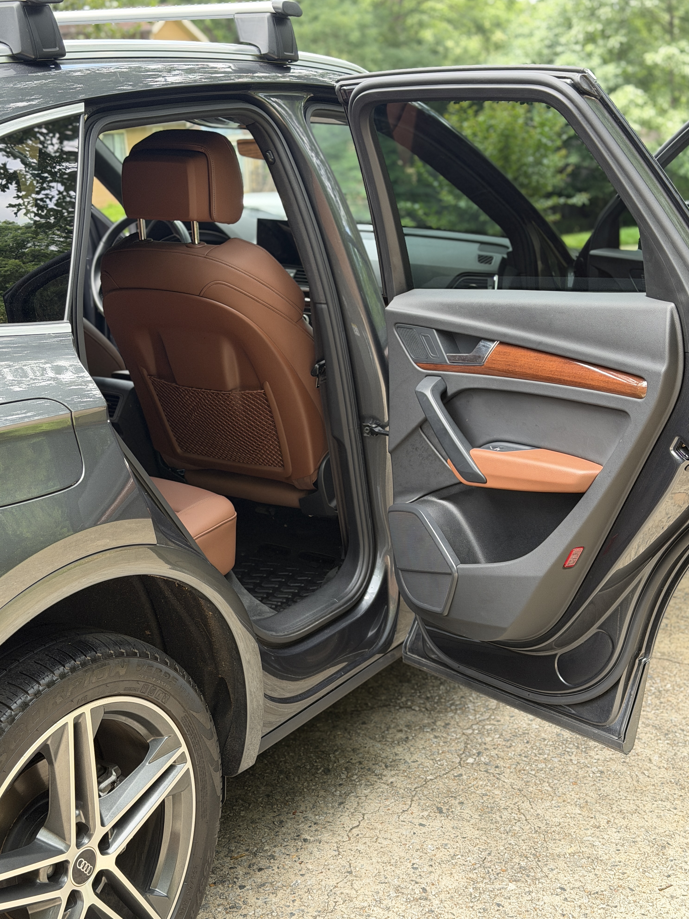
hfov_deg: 29.7
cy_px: 462
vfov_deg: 38.9
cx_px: 344
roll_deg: +1.5
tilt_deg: -18.0
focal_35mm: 49
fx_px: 1301
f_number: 1.78
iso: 100
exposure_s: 1/188
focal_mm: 6.76
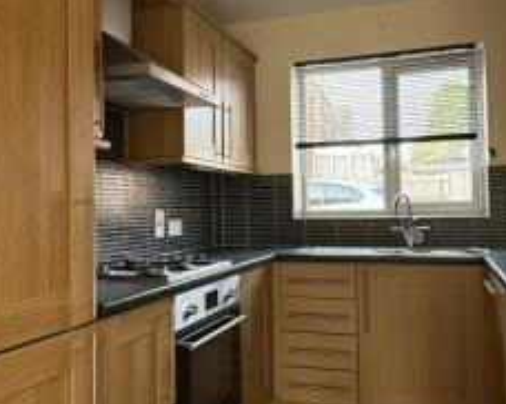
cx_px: 279
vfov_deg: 42.2
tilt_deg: +0.7
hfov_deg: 51.5
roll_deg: +0.8
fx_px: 524
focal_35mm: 35
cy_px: 196
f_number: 2.2
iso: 160
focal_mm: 2.22
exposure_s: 1/99
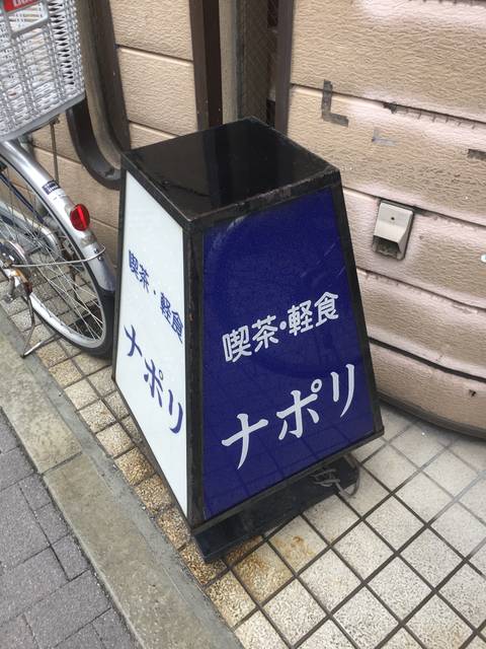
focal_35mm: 29
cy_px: 324
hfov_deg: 48.2
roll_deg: +1.1
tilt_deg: -40.1
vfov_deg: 61.7
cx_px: 243
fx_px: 543
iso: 40
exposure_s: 1/60
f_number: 2.2
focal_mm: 4.15
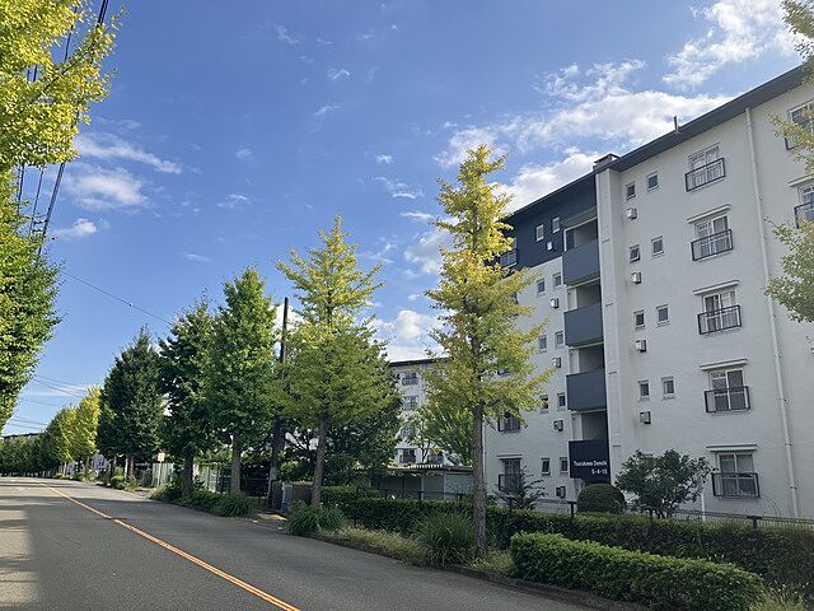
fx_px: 658
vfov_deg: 49.7
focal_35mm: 28
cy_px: 306
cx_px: 407
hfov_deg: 63.4
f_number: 1.8
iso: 32
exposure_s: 1/1869
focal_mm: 3.99
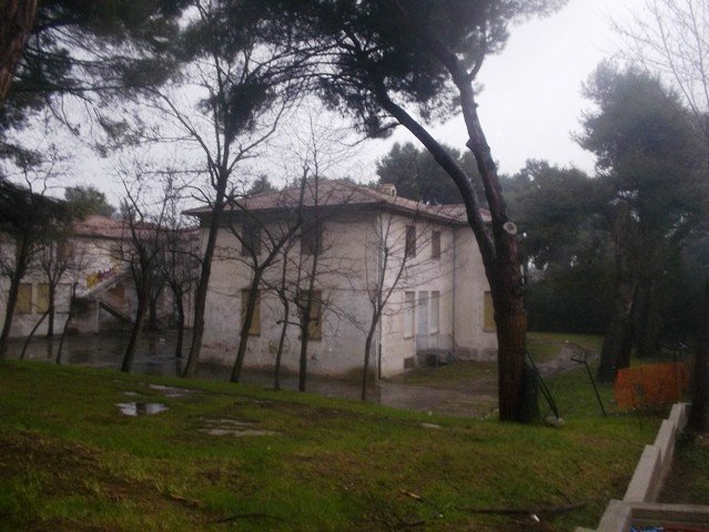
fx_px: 594
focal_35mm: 29
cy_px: 266
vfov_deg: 48.3
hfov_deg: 61.6
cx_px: 354
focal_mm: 4.1
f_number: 3.3
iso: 160
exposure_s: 1/30
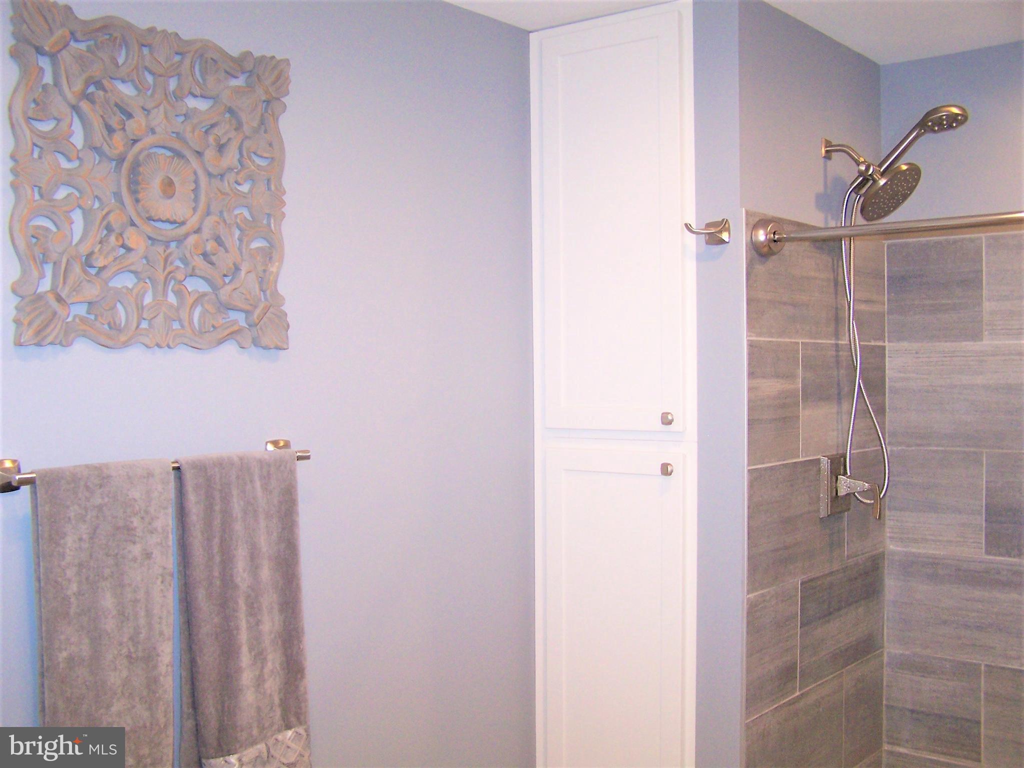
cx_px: 512
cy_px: 384
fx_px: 1124
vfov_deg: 37.7
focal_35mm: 38
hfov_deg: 49.0
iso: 140
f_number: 2.8
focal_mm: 6.3
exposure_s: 1/60
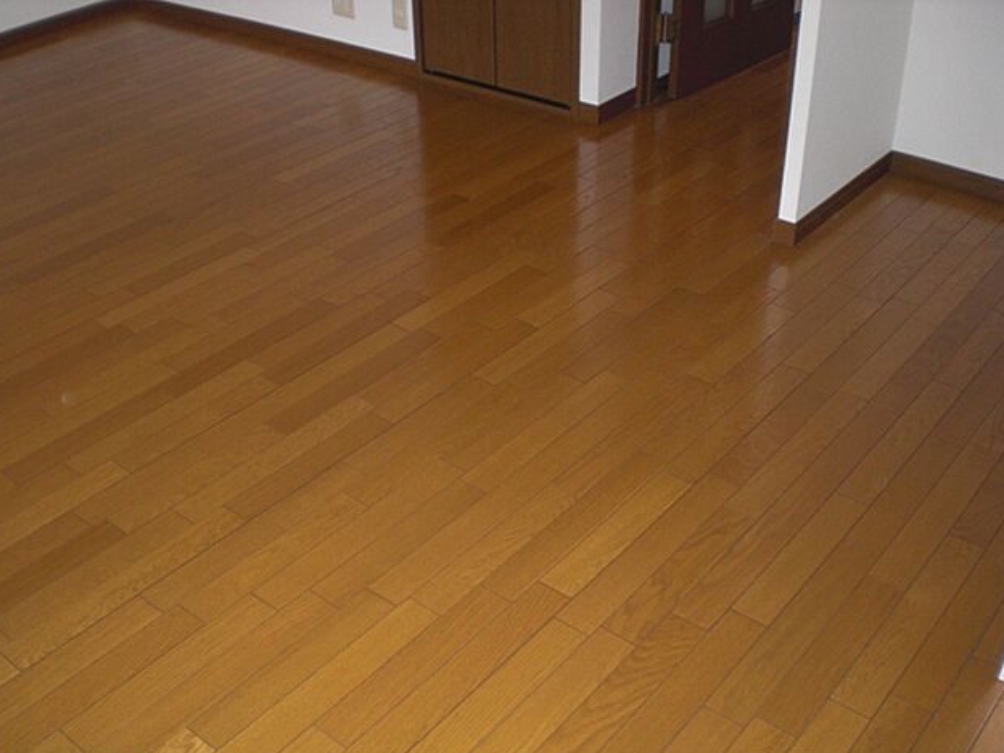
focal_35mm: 39
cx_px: 492
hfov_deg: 47.9
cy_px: 385
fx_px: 1131
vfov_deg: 36.8
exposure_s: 1/60
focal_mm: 6.3
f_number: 3.1
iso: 200
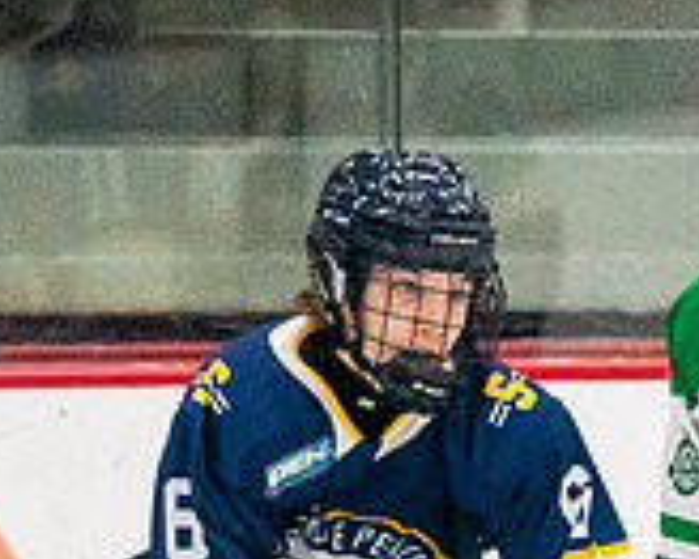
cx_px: 65
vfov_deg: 1.3
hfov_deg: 1.6
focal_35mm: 1221
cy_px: 1008
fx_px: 25245
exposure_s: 1/1600
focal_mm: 200
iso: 4000
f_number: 2.8
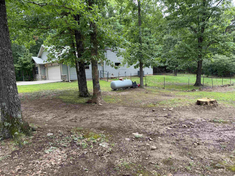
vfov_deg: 56.8
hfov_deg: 71.6
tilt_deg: -6.6
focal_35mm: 24
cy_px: 88
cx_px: 118
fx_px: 163
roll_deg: +3.4
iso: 125
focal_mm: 6.76
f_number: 1.78
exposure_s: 1/121
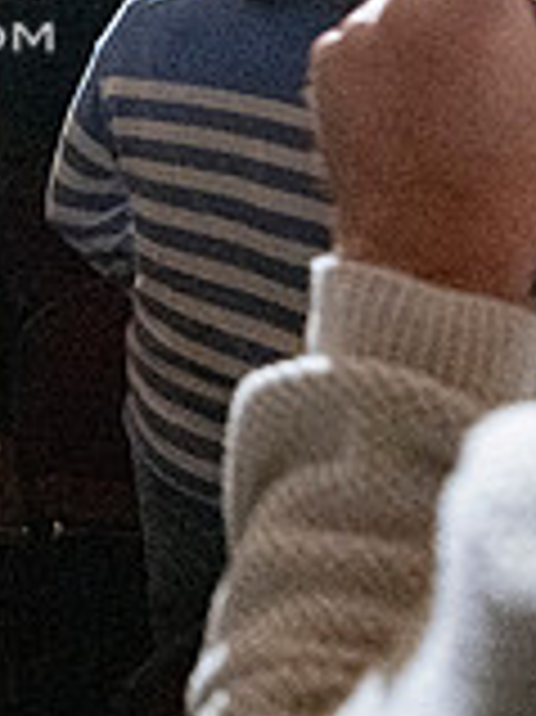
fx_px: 1199
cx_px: -257
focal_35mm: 58
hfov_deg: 21.4
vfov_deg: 29.1
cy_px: -124
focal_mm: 16.5
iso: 40637
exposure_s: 1/400
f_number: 4
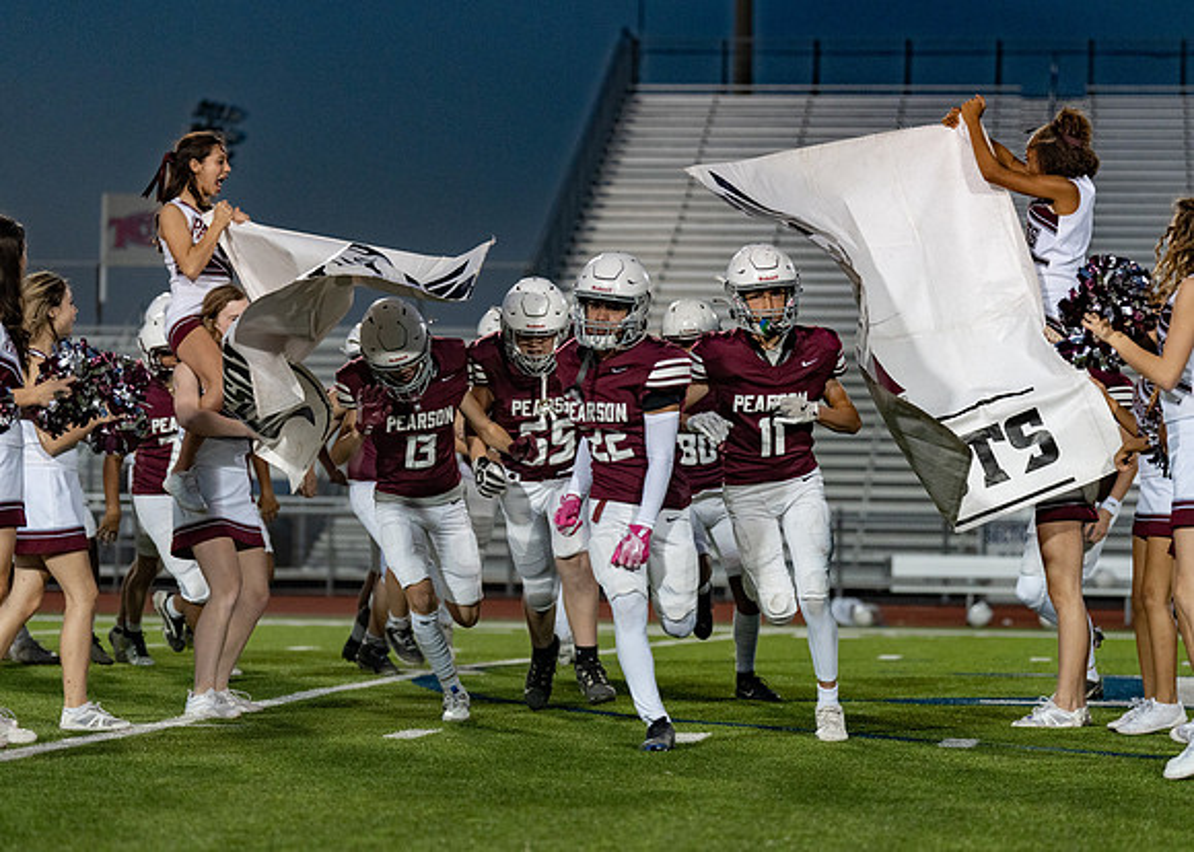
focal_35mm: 129
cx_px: 584
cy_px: 495
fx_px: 4390
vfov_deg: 11.1
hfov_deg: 15.5
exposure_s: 1/1000
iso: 1000
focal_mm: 105
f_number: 2.8
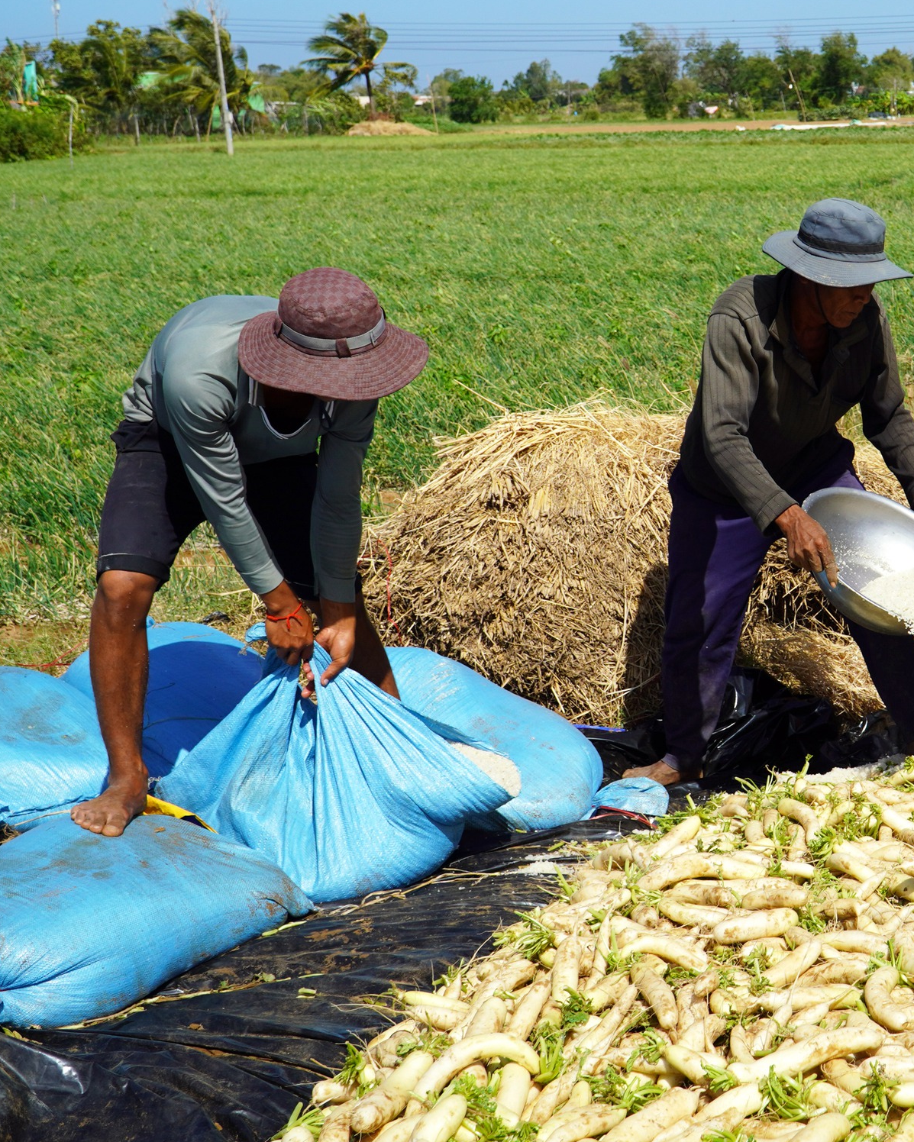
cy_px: 512
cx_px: 846
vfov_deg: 35.3
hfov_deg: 27.4
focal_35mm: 53
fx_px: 1792
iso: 100
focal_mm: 22
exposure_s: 1/1000
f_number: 5
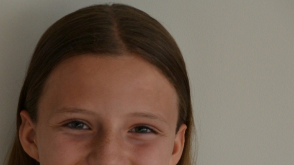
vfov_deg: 4.1
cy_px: 133
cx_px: 93
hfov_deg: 7.3
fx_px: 2316
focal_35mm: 297
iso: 1000
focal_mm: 112
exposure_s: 1/60
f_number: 5.3
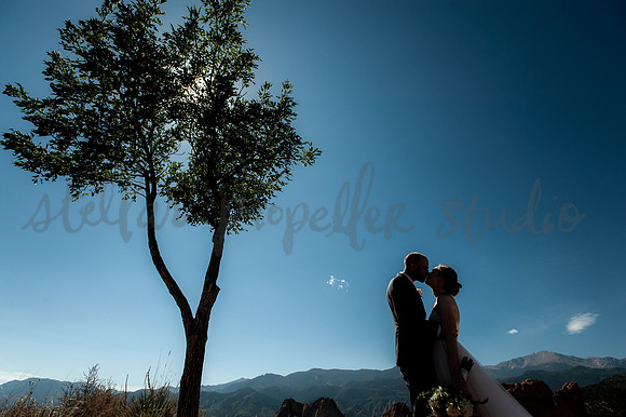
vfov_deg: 70.4
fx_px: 295
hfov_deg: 93.3
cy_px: 208
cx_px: 313
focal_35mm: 17
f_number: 6.3
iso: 200
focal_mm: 17
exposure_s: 1/2500
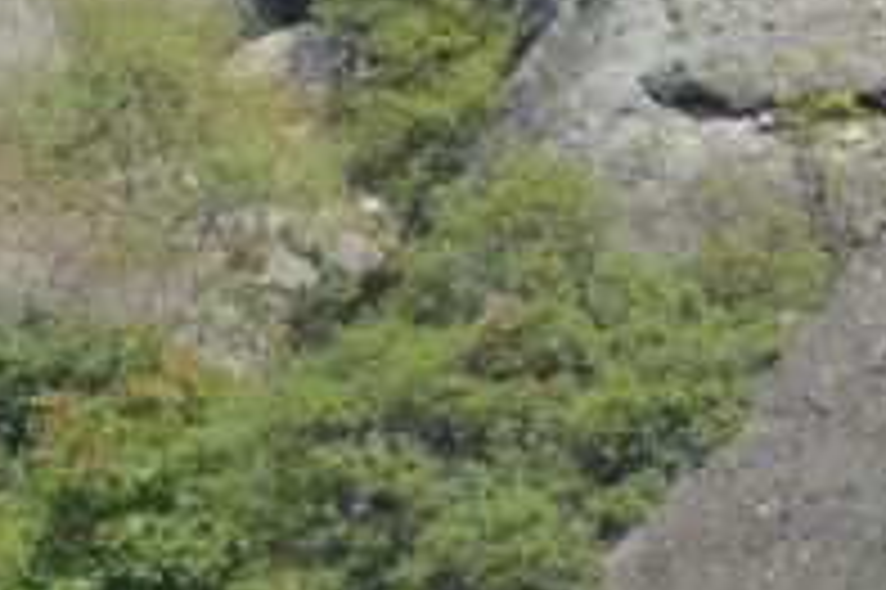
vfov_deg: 1.0
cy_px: -601
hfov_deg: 1.5
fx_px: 32778
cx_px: 295
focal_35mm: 1333
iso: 400
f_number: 6.3
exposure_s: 1/1250
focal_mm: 200
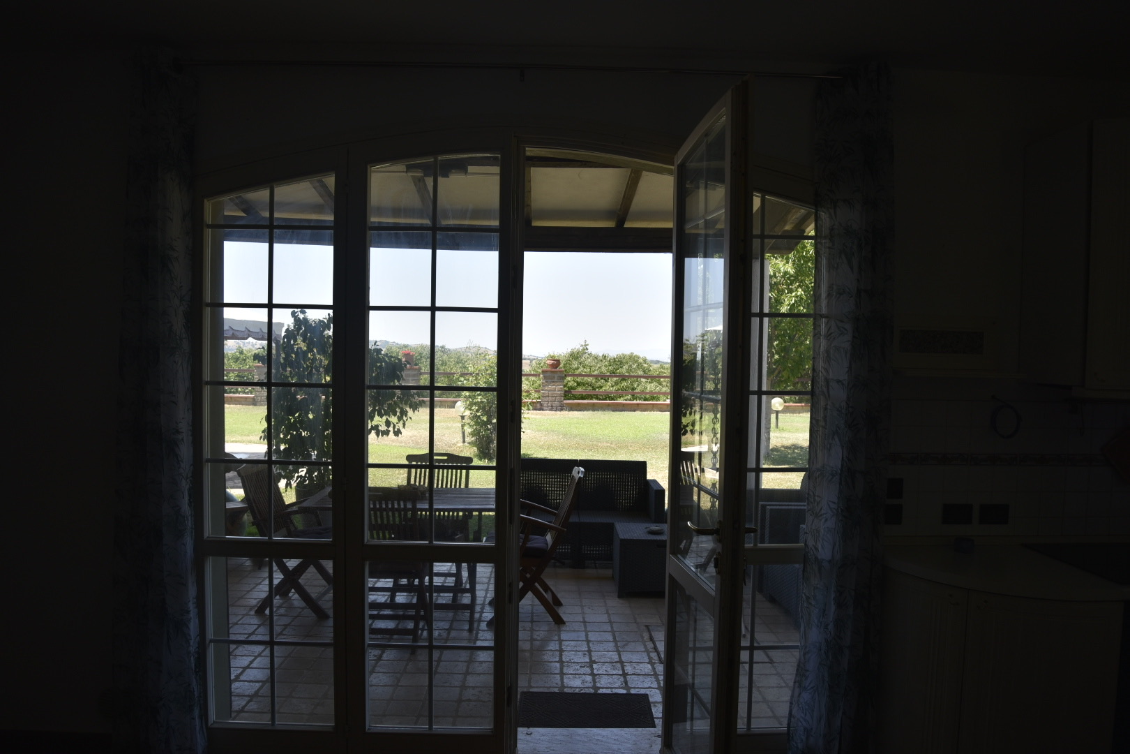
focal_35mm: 24
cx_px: 565
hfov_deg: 73.7
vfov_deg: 53.1
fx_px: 753
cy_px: 377
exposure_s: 1/200
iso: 100
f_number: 7.1
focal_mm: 24
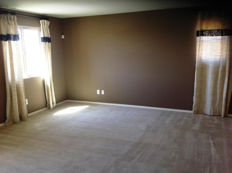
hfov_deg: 52.7
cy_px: 86
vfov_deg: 40.6
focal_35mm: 35
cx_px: 116
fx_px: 234
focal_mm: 4.28
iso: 50
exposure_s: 1/30
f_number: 2.4
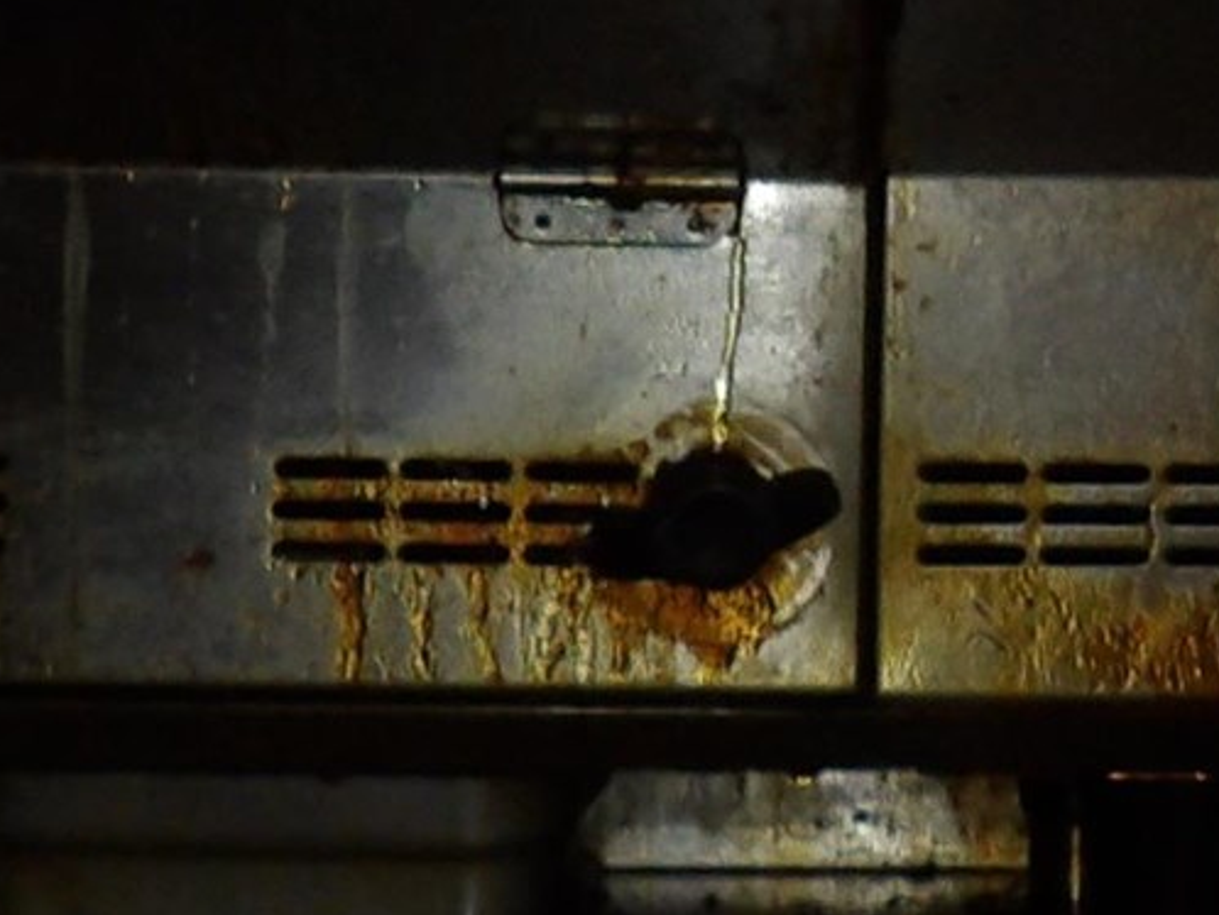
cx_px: 1253
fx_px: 5214
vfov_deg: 9.8
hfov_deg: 13.1
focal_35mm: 148
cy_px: -411
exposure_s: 1/33
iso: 200
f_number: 3.2
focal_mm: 4.3
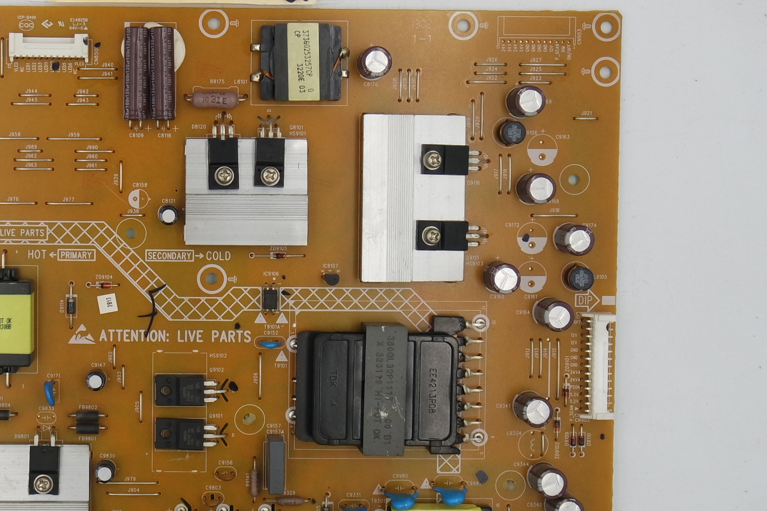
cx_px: 181
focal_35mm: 74
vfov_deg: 18.4
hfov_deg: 26.9
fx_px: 1576
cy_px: 217
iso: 160
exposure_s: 1/125
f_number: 5.6
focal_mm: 13
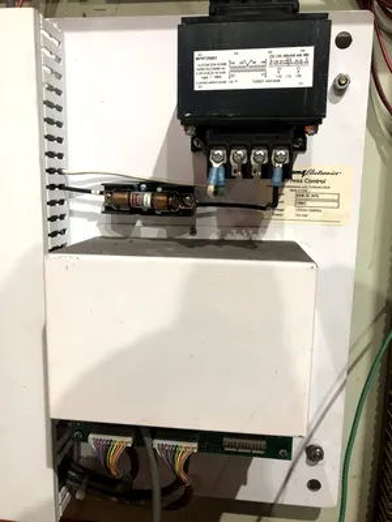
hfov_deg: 49.7
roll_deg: -1.2
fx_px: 423
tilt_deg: -9.5
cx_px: 196
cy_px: 261
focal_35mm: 28
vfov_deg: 63.4
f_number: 1.8
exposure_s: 1/15
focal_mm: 4
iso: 40
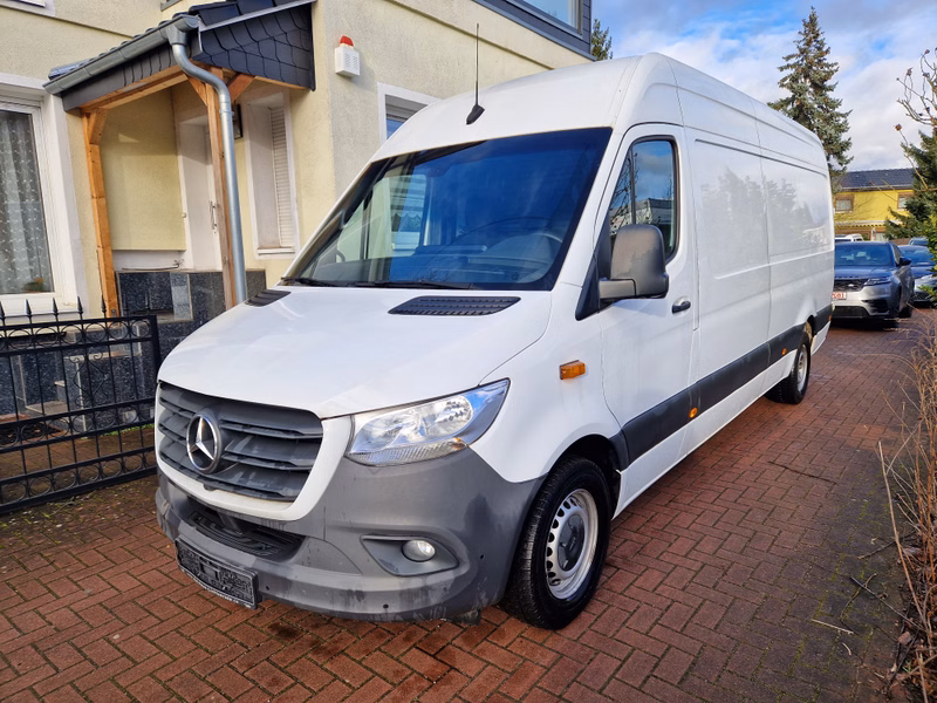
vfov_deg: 58.9
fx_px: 623
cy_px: 352
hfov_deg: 73.9
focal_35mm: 23
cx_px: 468
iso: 50
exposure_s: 1/656
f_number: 1.8
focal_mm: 5.4
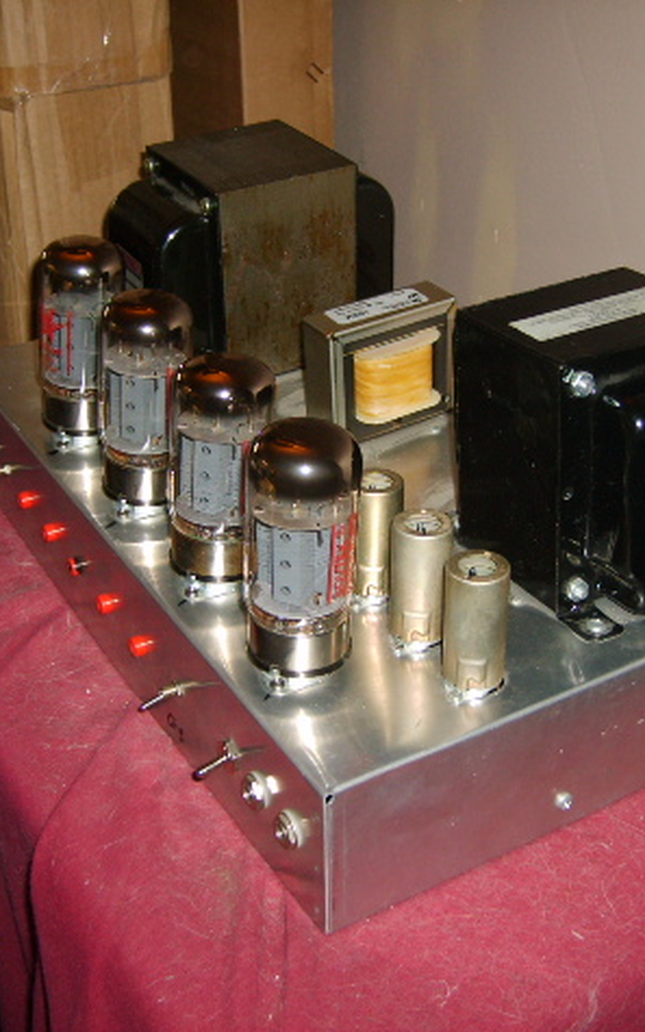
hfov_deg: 25.8
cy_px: 517
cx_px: 354
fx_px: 1406
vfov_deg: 40.3
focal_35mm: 50
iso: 100
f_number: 2.8
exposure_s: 1/30
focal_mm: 5.8
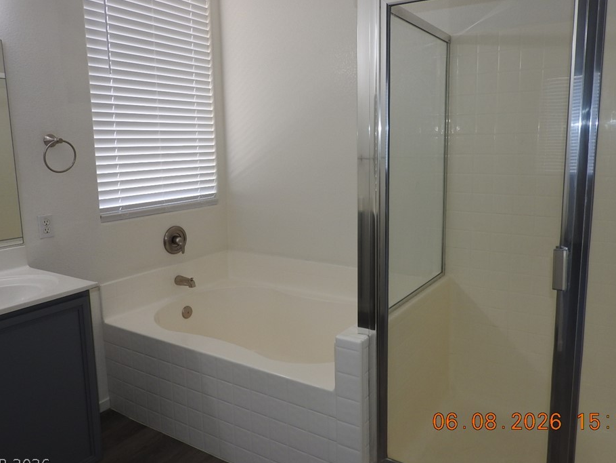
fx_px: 481
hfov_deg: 65.3
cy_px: 216
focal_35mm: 27
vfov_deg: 51.3
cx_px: 323
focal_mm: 4.3
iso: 100
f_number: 3.3
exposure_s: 1/60
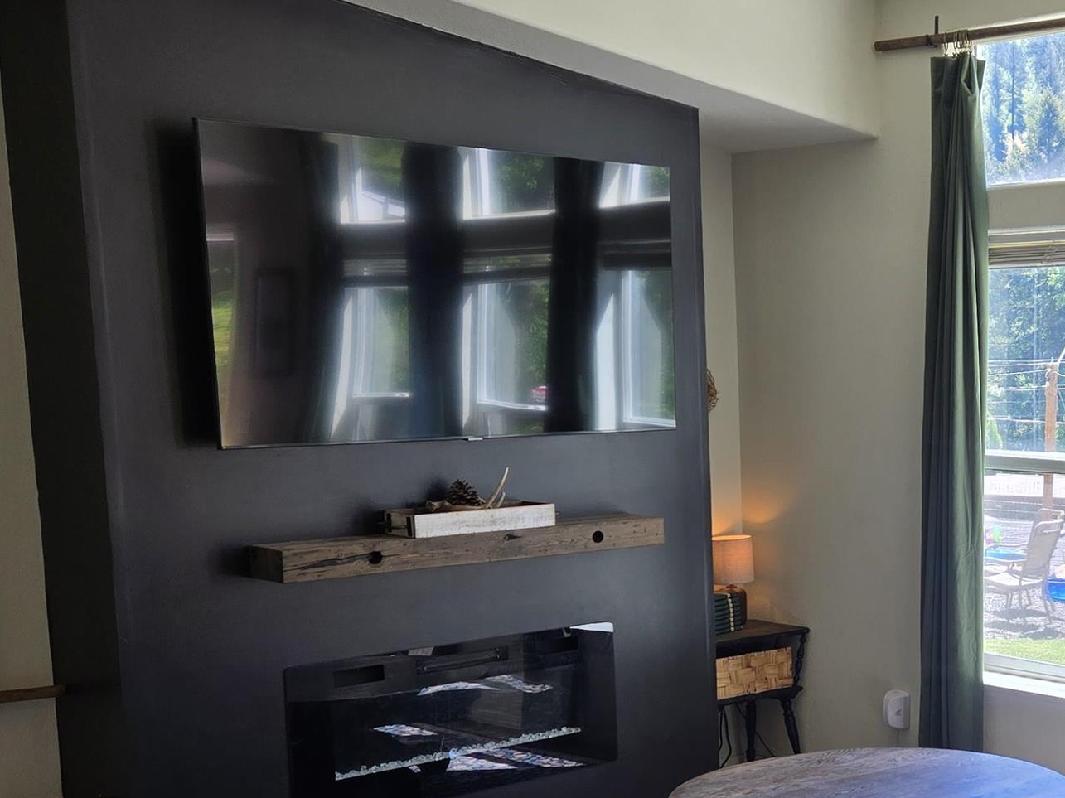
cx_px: 975
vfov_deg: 26.2
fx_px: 1692
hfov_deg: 33.0
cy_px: 597
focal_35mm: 55
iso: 32
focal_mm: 5.4
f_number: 1.8
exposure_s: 1/120
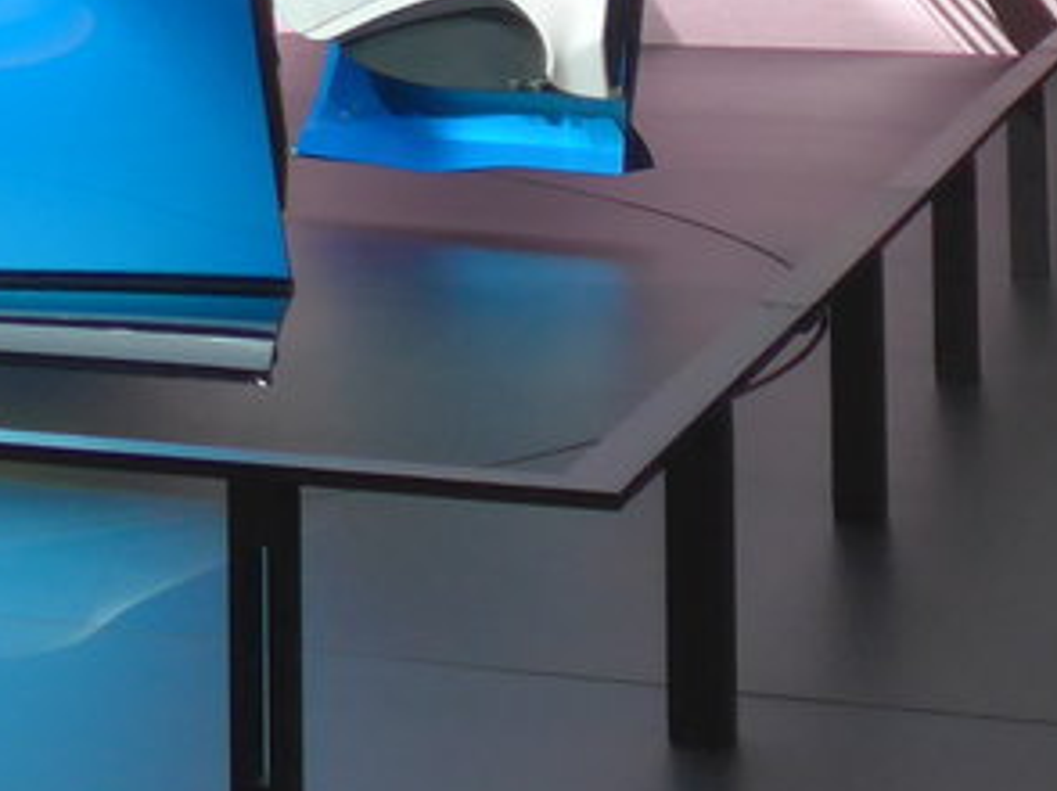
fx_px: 4241
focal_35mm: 139
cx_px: -938
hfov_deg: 12.7
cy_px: -597
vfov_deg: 10.1
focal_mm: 7
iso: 200
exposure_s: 1/60
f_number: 2.3
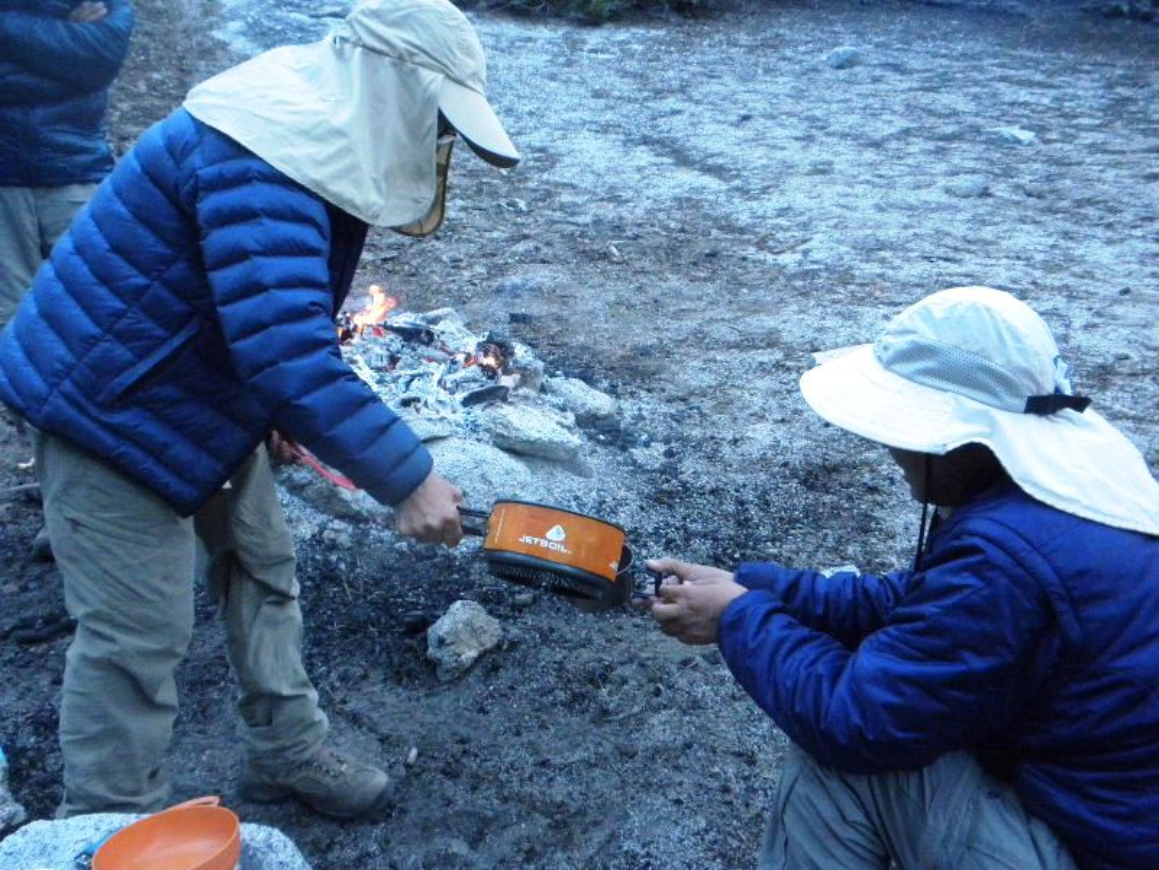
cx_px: 580
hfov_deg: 50.1
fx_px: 1239
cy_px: 435
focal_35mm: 37
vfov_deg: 38.7
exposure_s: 1/155
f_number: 3.5
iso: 700
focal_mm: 6.6
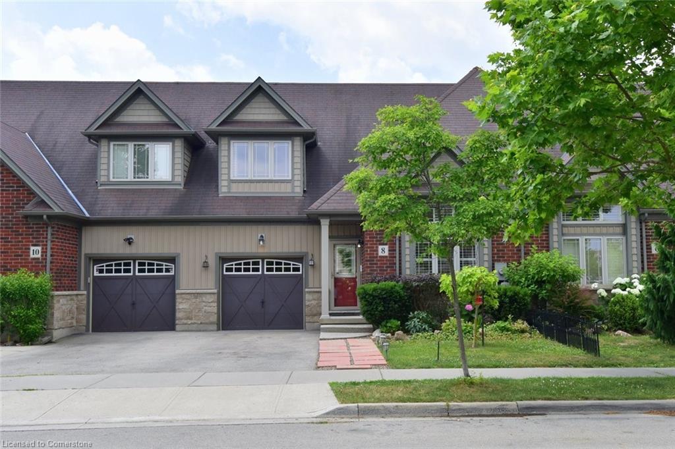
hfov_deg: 58.7
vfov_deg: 41.1
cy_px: 224
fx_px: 600
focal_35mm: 32
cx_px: 338
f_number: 11
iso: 500
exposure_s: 1/500
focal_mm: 32
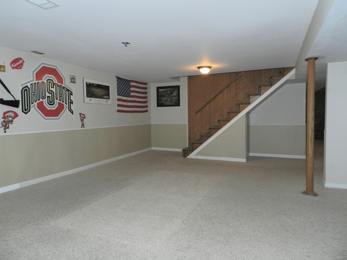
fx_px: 231
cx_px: 174
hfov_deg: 73.9
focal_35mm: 23
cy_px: 130
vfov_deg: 58.9
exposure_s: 1/50
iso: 200
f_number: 3.4
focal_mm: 4
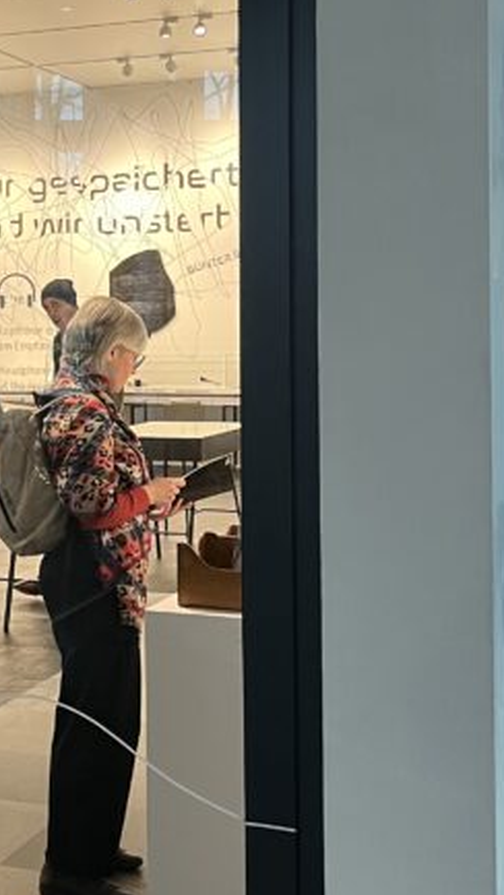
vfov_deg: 31.2
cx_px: -89
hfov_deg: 17.3
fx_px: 1590
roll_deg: +1.0
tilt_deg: +0.6
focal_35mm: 67
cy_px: 318
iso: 250
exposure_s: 1/60
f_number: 1.6
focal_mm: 5.1
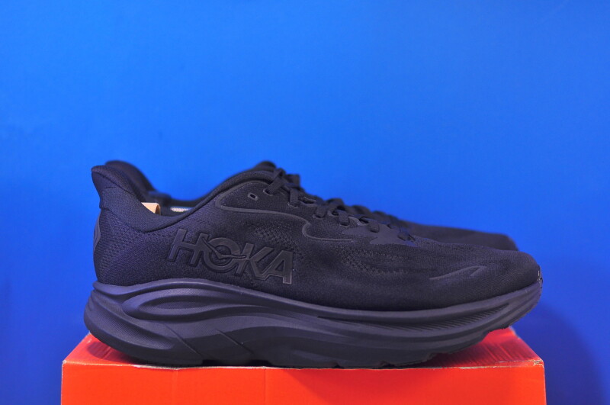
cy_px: 202
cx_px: 305
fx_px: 1269
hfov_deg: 27.0
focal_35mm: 75
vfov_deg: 18.1
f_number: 2.2
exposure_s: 1/320
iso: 250
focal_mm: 50
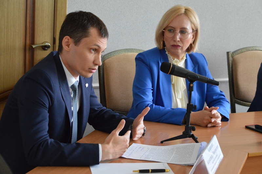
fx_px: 633
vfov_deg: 15.7
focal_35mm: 87
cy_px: 87
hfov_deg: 23.4
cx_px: 131
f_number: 5
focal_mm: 58
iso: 2200
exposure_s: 1/125
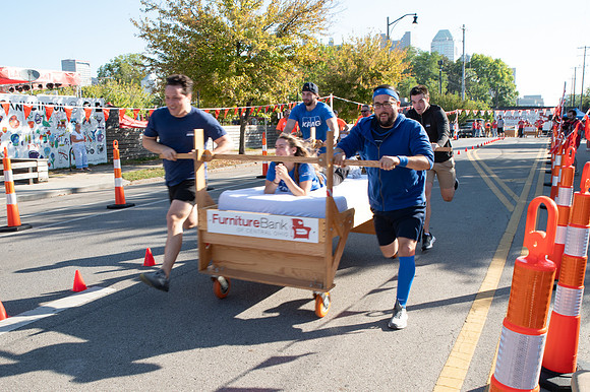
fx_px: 539
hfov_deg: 57.4
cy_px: 231
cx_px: 289
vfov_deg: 39.9
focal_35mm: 33
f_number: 11
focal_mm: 24
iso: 500
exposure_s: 1/200
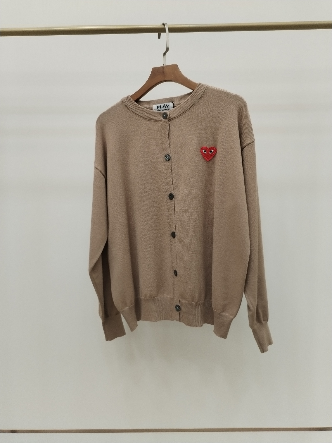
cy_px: 222
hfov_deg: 48.2
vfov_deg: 61.7
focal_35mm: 29
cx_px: 166
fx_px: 371
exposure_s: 1/100
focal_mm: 4.75
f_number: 1.8
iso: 205
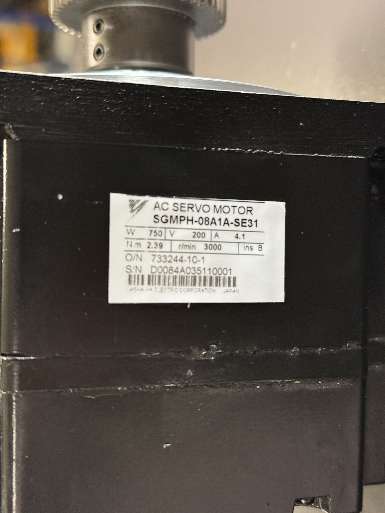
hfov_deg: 30.3
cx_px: 192
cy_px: 256
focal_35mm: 48
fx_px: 712
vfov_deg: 39.7
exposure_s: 1/33
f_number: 1.78
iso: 400
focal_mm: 6.76
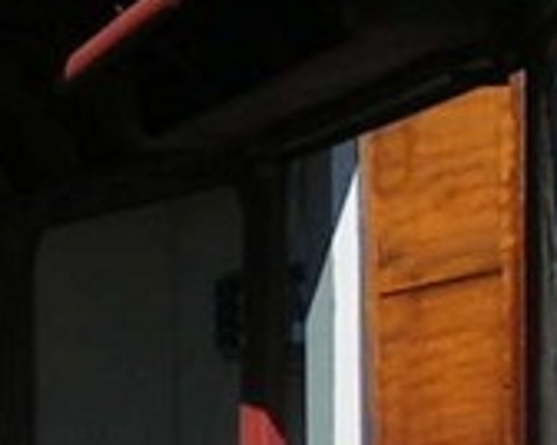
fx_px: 3359
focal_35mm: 204
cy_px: 576
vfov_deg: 7.5
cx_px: -30
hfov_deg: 9.4
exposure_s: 1/1000
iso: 50
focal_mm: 6
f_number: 4.5
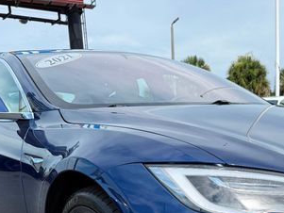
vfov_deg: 26.6
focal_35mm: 51
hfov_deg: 36.5
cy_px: 225
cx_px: 215
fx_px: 419
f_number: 1.78
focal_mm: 6.76
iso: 80
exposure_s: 1/2611
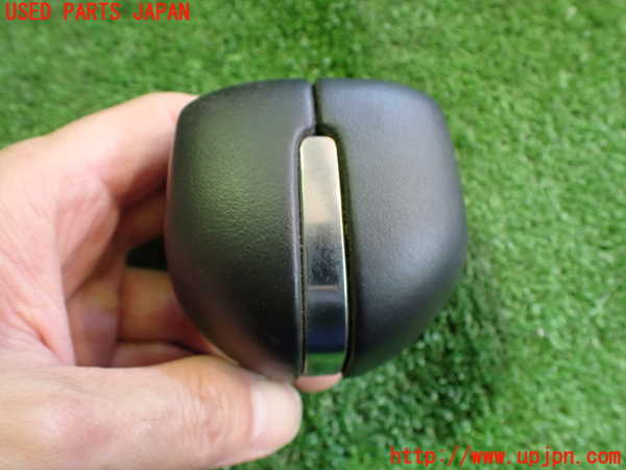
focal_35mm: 30
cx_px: 313
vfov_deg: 46.8
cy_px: 235
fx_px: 543
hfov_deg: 60.0
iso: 800
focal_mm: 5.4
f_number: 2.3
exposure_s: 1/50
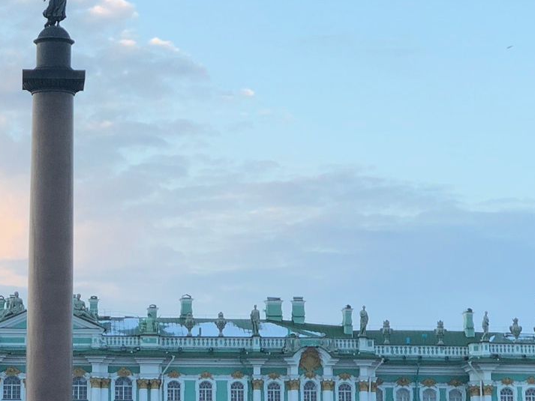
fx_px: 2272
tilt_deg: +13.9
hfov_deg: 13.4
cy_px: -22
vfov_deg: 10.0
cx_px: 114
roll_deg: +0.3
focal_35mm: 147
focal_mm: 6
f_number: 2.4
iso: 16
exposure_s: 1/60
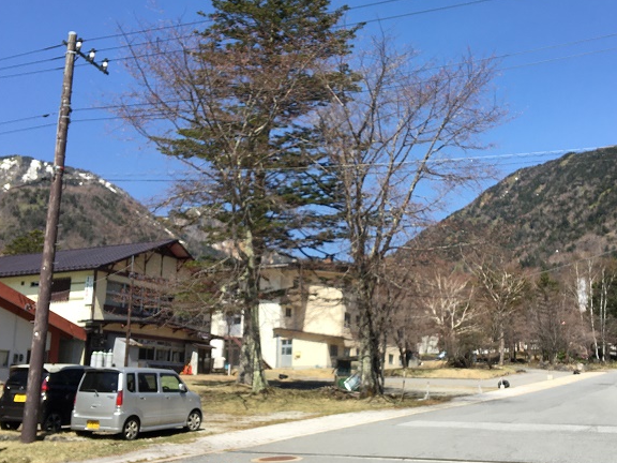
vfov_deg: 35.1
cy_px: 230
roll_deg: +1.2
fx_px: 731
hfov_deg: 45.5
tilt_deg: +14.3
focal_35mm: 41
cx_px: 369
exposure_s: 1/1099
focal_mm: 4.15
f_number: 2.2
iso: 25
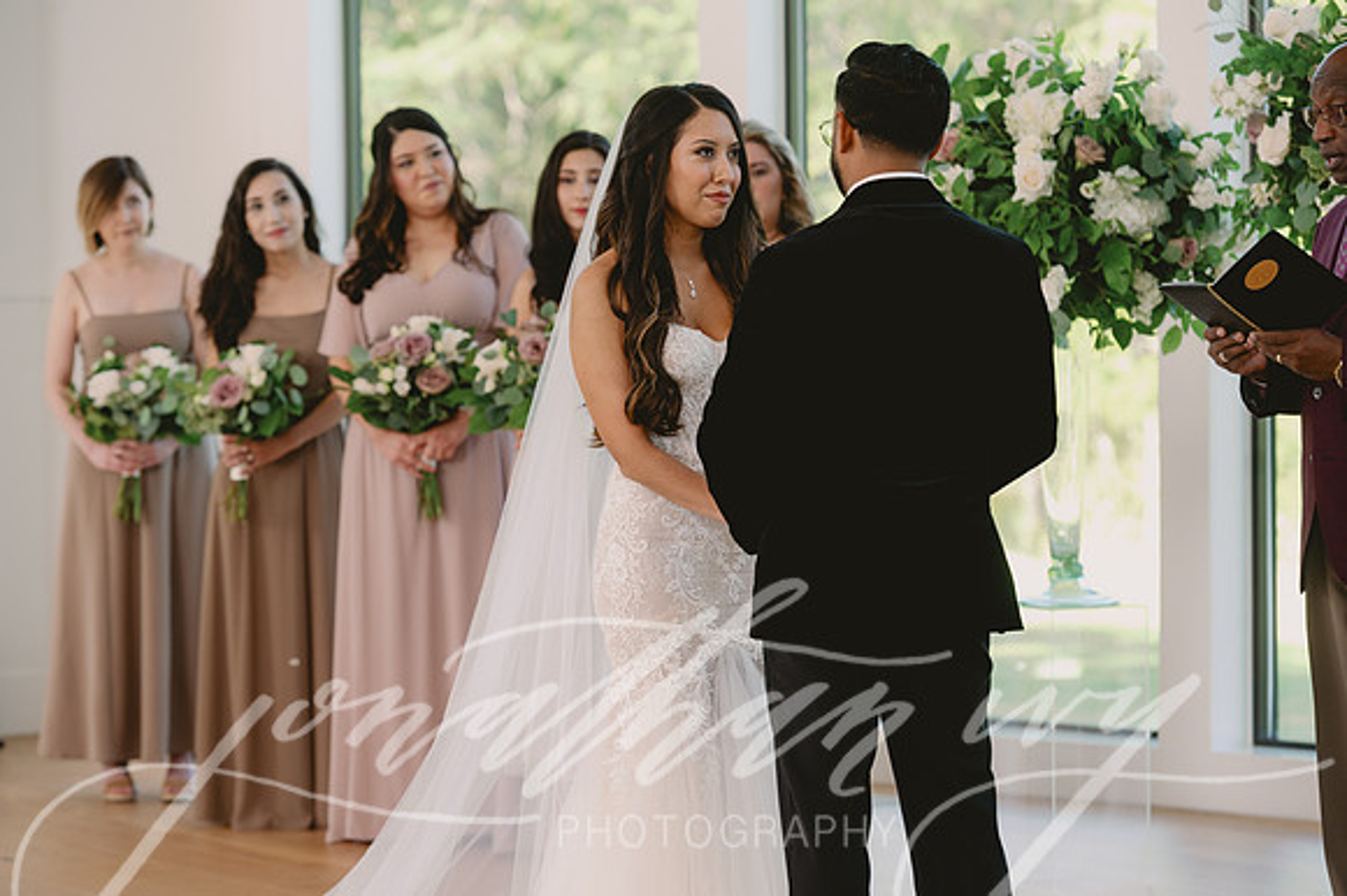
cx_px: 661
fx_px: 5145
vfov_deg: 10.0
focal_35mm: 138
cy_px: 439
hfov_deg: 14.9
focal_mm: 135
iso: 640
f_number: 2.8
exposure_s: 1/200
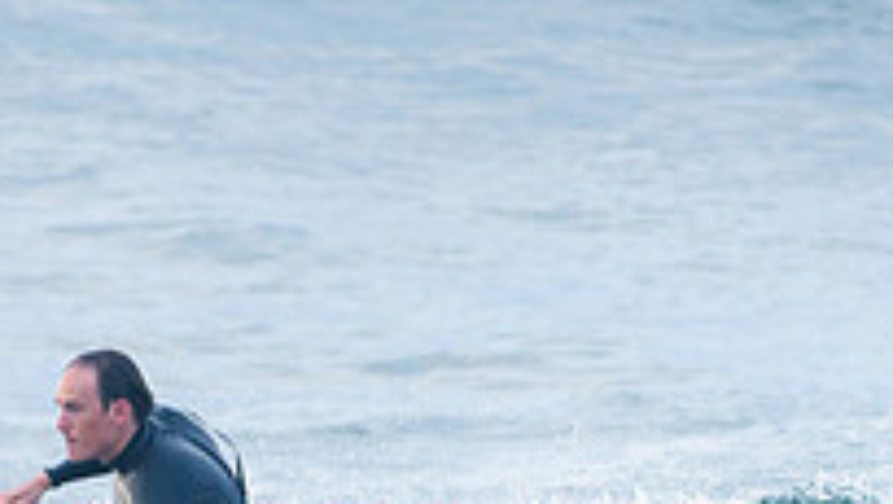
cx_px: 88
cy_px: 712
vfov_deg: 0.8
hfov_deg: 1.4
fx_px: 35418
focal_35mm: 1495
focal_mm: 500
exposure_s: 1/1000
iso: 720
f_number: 5.6
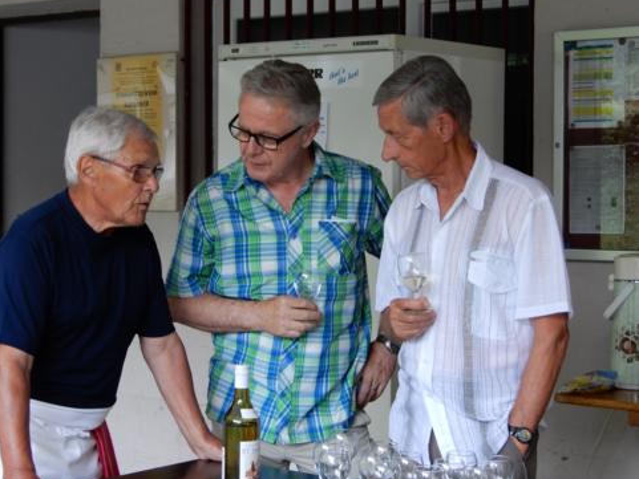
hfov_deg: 24.4
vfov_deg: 18.4
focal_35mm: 80
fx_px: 1477
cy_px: 236
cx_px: 308
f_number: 4.5
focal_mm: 13.7
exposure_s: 1/30
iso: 400
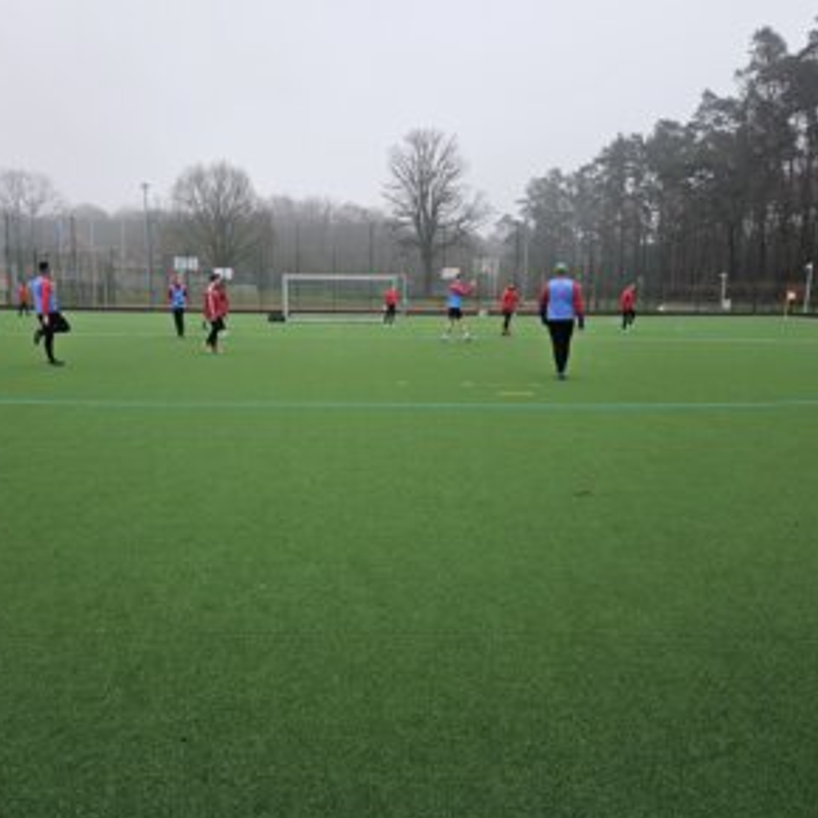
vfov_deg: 57.3
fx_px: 749
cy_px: 420
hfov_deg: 57.0
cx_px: 347
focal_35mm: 28
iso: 40
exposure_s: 1/180
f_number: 1.8
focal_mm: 5.4
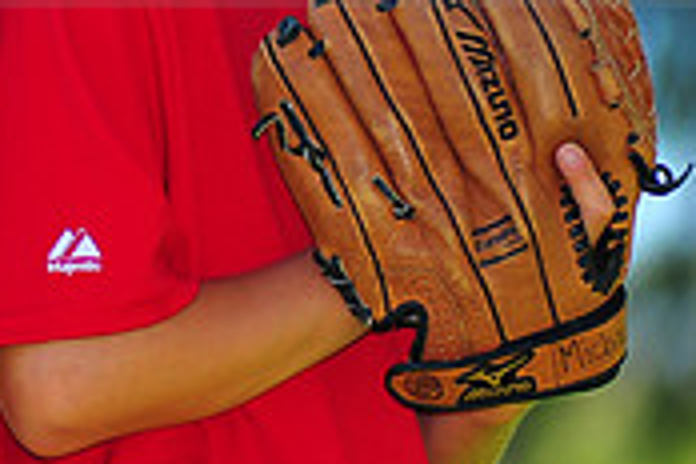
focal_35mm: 599
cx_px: 56
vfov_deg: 2.3
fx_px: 11580
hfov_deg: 3.4
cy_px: -112
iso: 200
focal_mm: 180
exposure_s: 1/800
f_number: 3.5
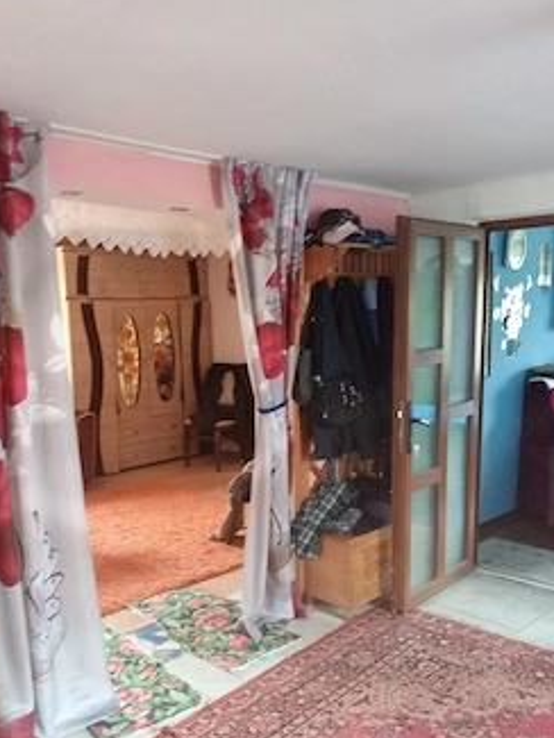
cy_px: 436
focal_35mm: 32
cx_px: 243
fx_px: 682
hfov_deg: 44.1
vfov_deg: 56.4
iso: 1367
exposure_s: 1/20
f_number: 1.8
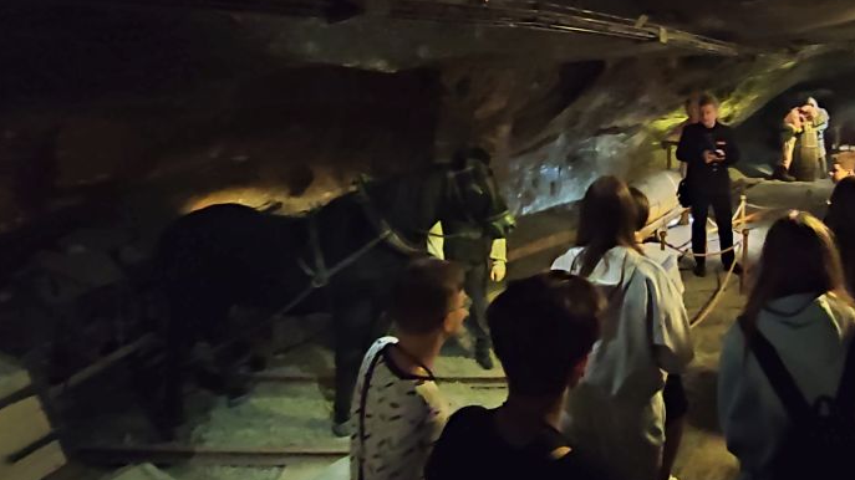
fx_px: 589
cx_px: 609
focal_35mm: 26
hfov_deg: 68.6
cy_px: 129
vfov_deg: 43.2
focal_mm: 1.65
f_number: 2.2
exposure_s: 1/14
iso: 4800
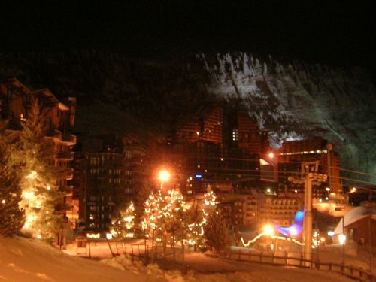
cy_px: 141
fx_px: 608
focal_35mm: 56
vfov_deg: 26.1
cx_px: 154
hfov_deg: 34.3
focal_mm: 5.4
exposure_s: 1/2.2
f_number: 2.8
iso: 200
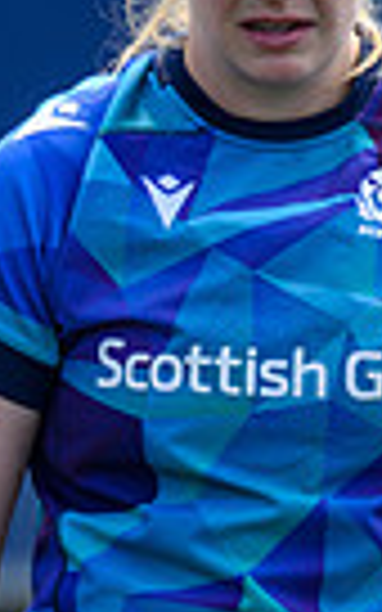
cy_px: 80
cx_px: -760
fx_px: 46057
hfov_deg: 0.5
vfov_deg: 0.8
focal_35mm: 2765
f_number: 4
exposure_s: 1/1000
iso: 500
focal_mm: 560
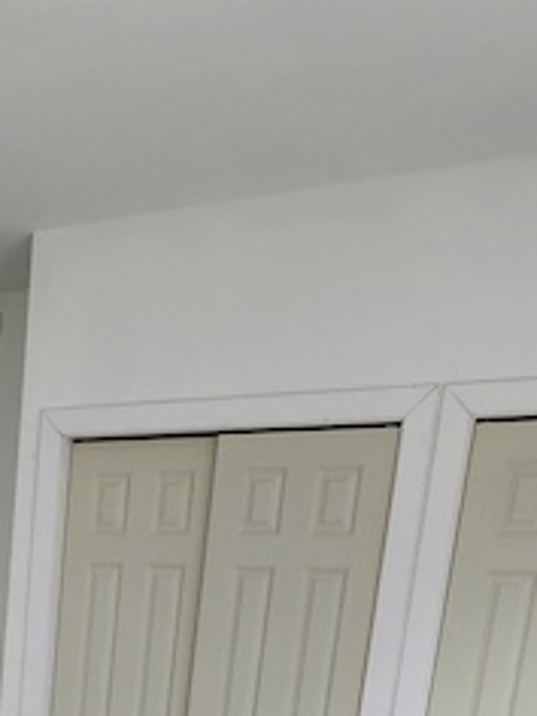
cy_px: 980
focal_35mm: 55
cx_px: -100
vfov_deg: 27.7
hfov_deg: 24.2
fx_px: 1138
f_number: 2.2
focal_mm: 2.2
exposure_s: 1/60
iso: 80
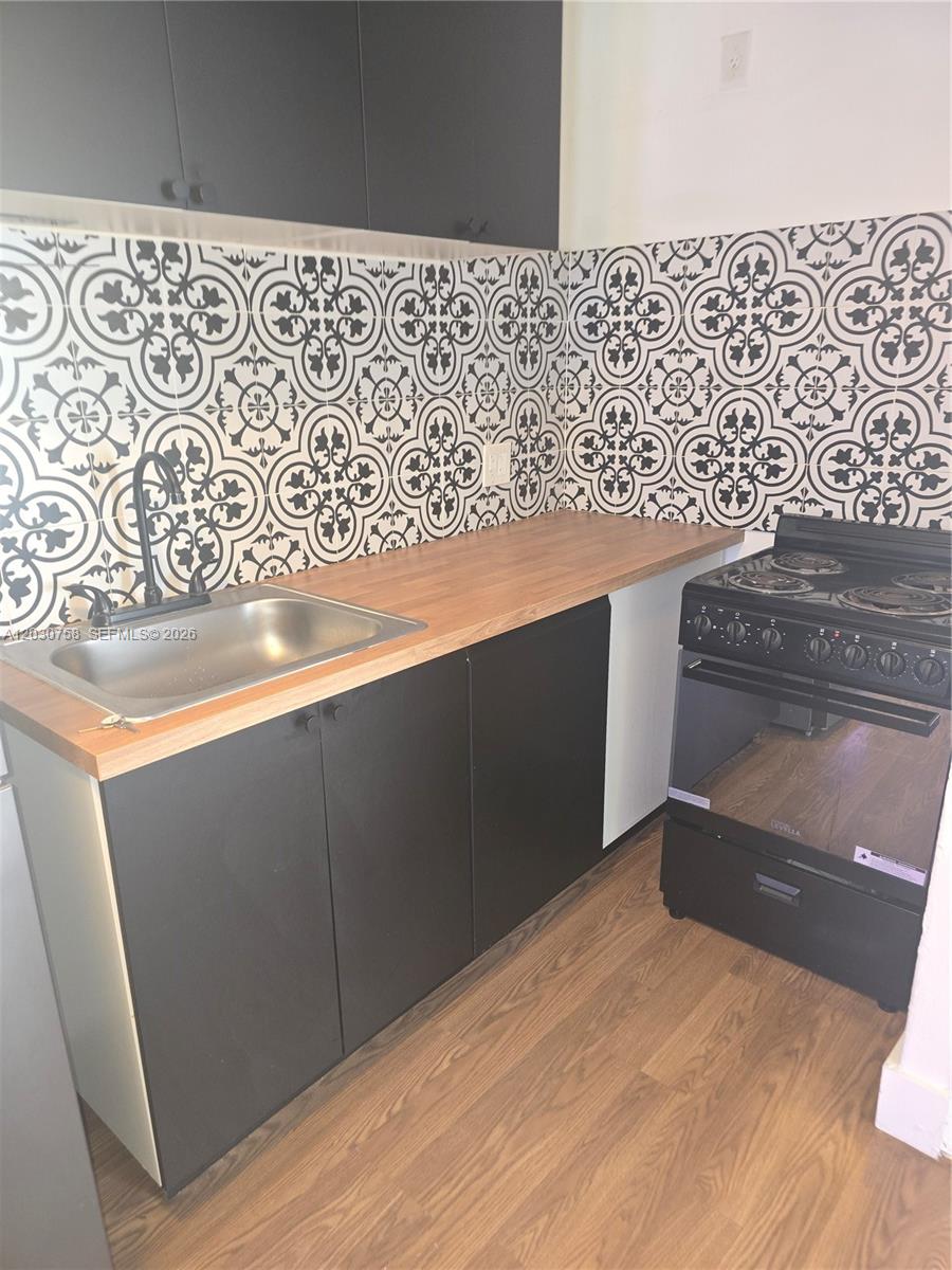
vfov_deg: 73.9
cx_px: 476
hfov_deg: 58.9
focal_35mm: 23
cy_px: 635
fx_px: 843
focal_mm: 6.3
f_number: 1.7
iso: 125
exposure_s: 1/13.4
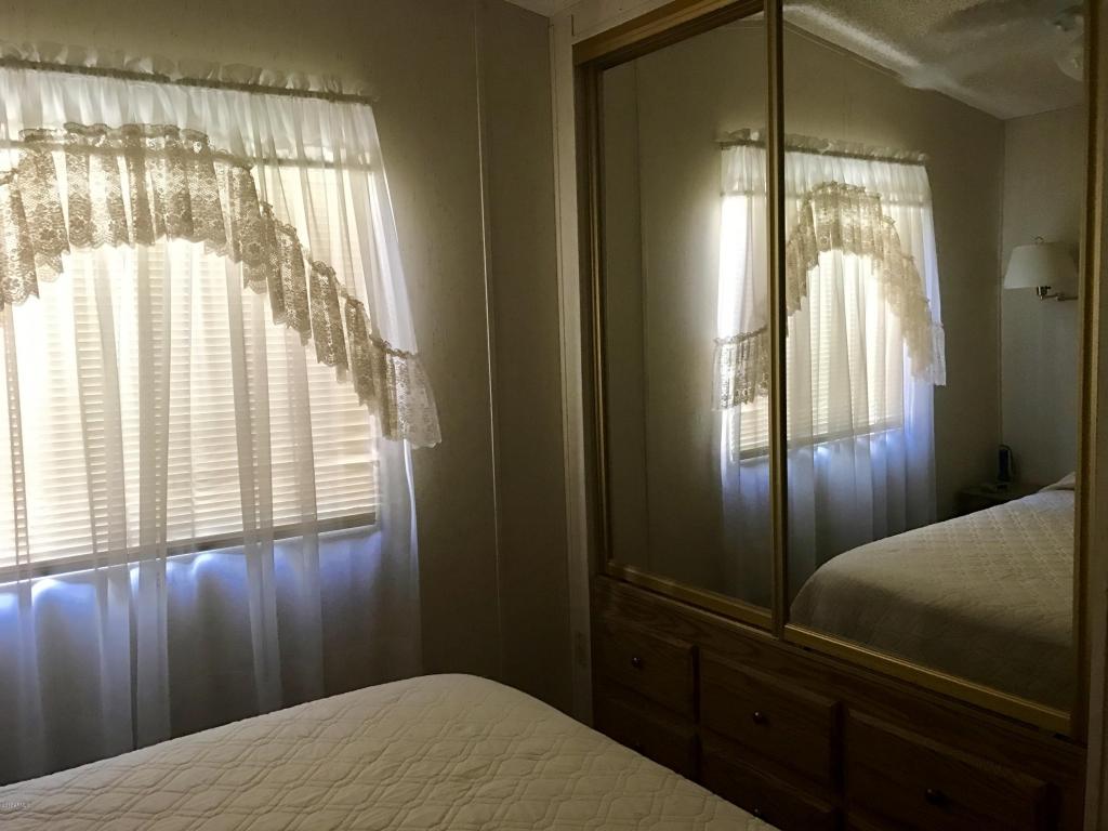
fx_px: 896
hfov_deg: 63.4
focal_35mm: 28
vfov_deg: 49.7
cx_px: 554
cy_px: 416
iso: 80
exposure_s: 1/15
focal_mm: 3.99
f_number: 1.8
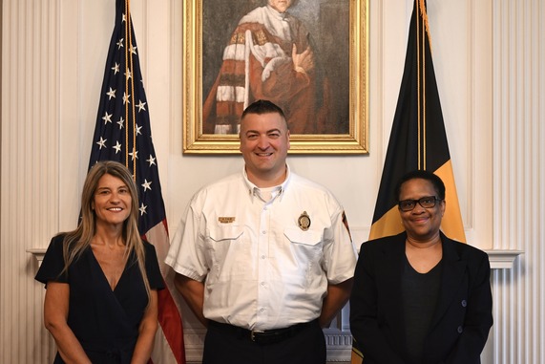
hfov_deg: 23.6
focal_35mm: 86
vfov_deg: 15.9
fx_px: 1302
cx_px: 272
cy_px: 182
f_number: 2.8
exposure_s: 1/125
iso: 2000
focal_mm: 86
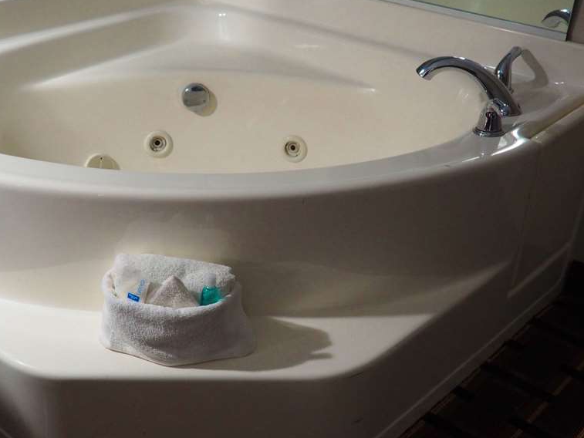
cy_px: 267
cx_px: 215
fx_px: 776
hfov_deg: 40.9
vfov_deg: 31.4
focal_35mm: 46
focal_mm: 17
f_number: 3.8
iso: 1600
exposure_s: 1/25
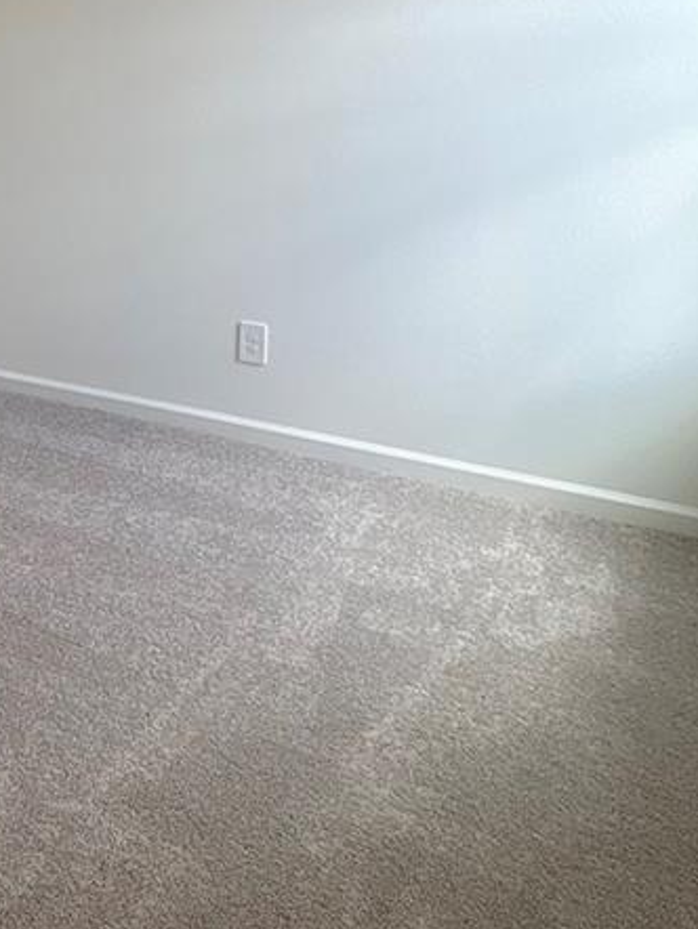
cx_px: -57
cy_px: 259
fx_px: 1021
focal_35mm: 38
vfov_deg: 47.5
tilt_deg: -13.7
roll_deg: +3.4
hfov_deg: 33.3
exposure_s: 1/120
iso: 50
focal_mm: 2.22
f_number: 2.2
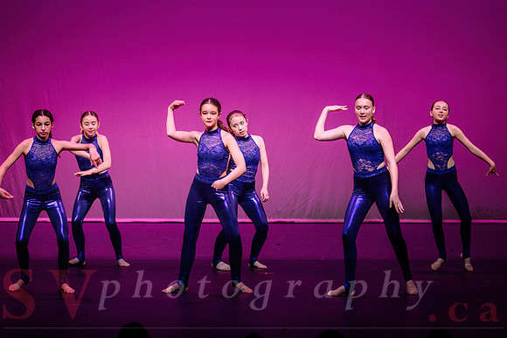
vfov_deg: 9.5
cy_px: 158
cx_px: 271
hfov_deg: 14.2
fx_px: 2030
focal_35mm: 144
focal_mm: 135
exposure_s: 1/400
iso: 1600
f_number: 2.8
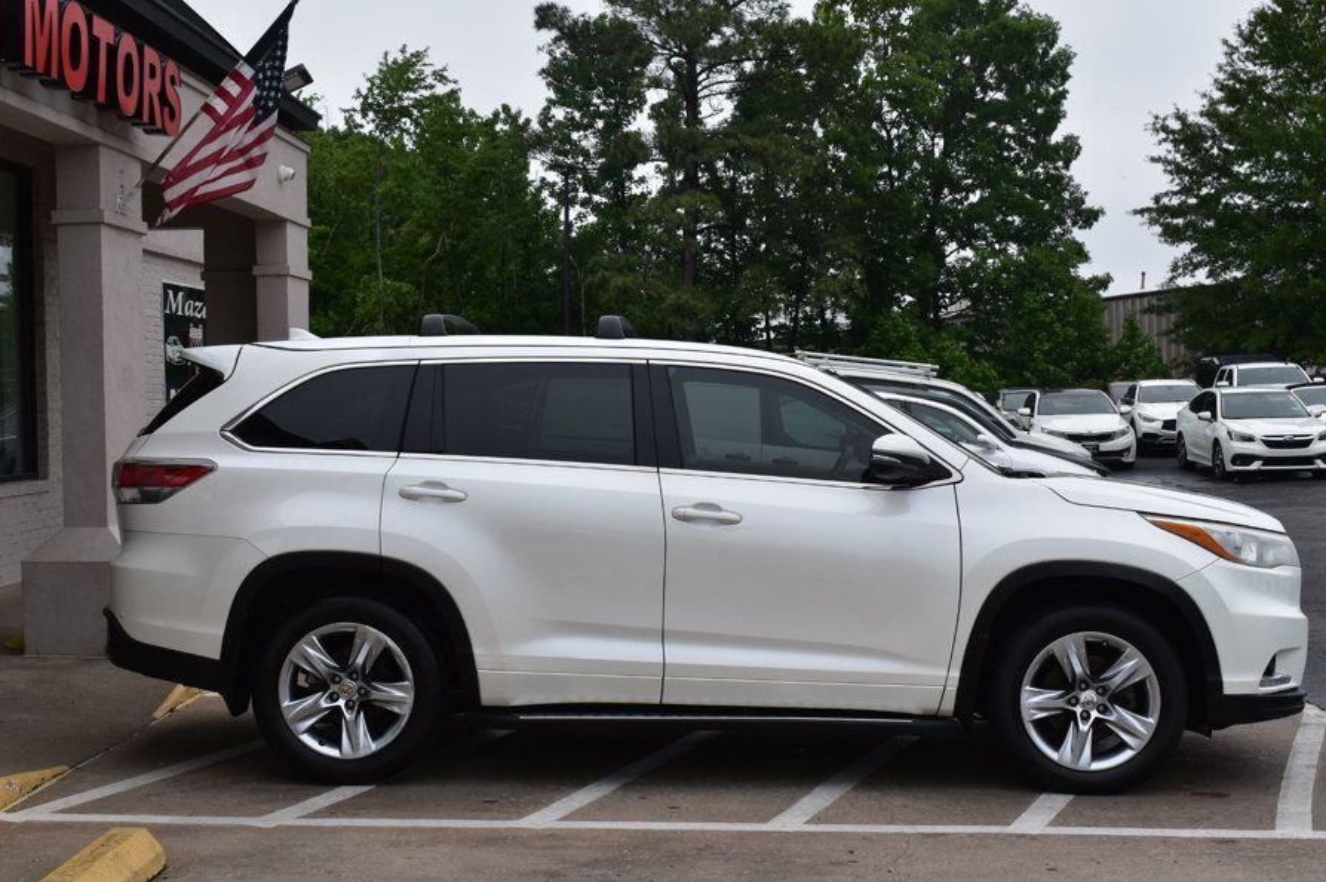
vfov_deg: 24.6
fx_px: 2025
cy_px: 434
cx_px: 647
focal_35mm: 55
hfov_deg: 36.3
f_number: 11
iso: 400
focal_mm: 32
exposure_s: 1/400
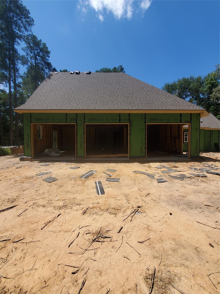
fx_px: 110
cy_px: 147
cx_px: 110
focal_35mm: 13
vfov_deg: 106.2
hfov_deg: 89.9
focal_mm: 1.8
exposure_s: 1/1199
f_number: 2.2
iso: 50
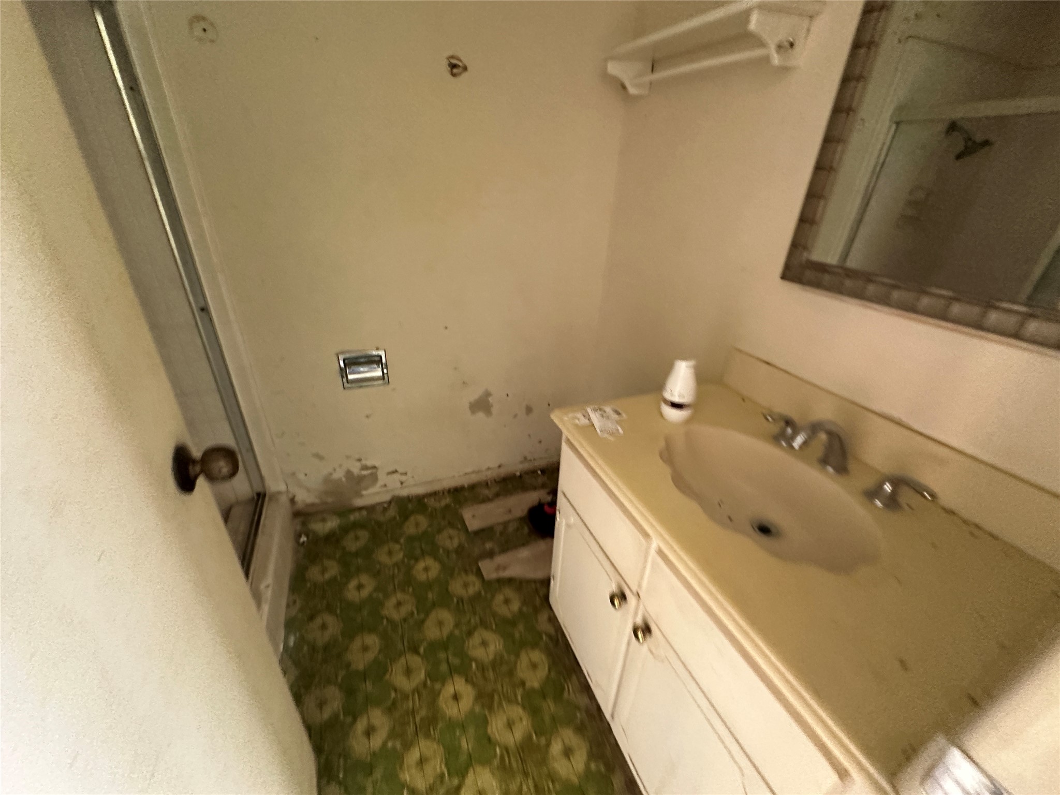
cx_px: 530
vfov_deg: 85.7
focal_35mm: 14
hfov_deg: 102.1
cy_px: 398
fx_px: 429
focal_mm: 2.22
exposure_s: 1/60
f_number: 2.2
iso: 500
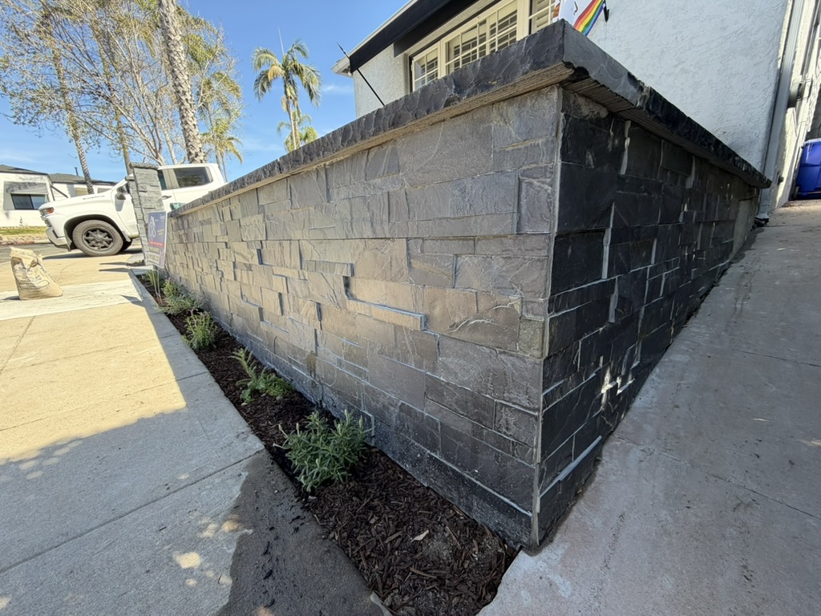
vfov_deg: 85.7
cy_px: 308
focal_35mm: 14
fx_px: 332
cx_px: 410
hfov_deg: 102.1
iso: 50
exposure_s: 1/222
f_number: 2.2
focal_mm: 2.22
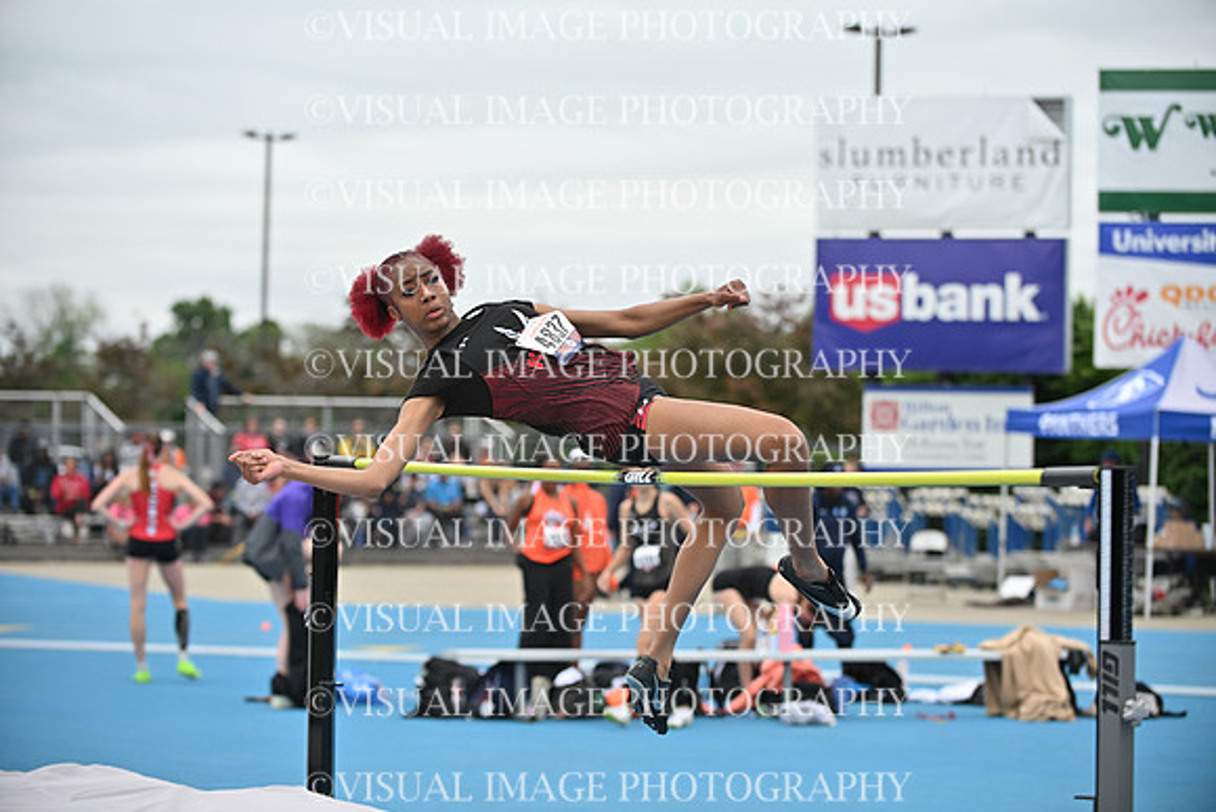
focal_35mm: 110
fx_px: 3716
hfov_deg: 18.6
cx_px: 608
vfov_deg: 12.5
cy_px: 406
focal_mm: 110
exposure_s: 1/2000
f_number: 3.5
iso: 250
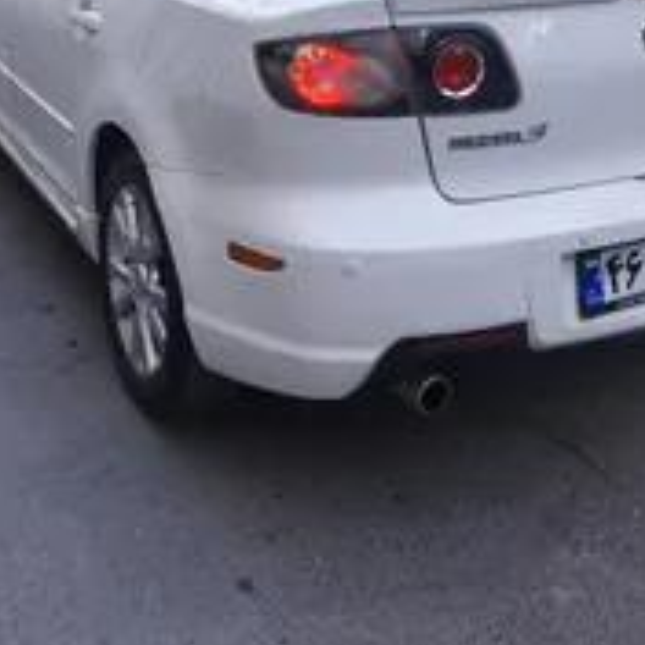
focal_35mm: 52
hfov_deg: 32.3
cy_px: 33
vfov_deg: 30.9
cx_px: 462
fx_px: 1096
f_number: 1.65
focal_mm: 6.18
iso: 1250
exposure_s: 1/50
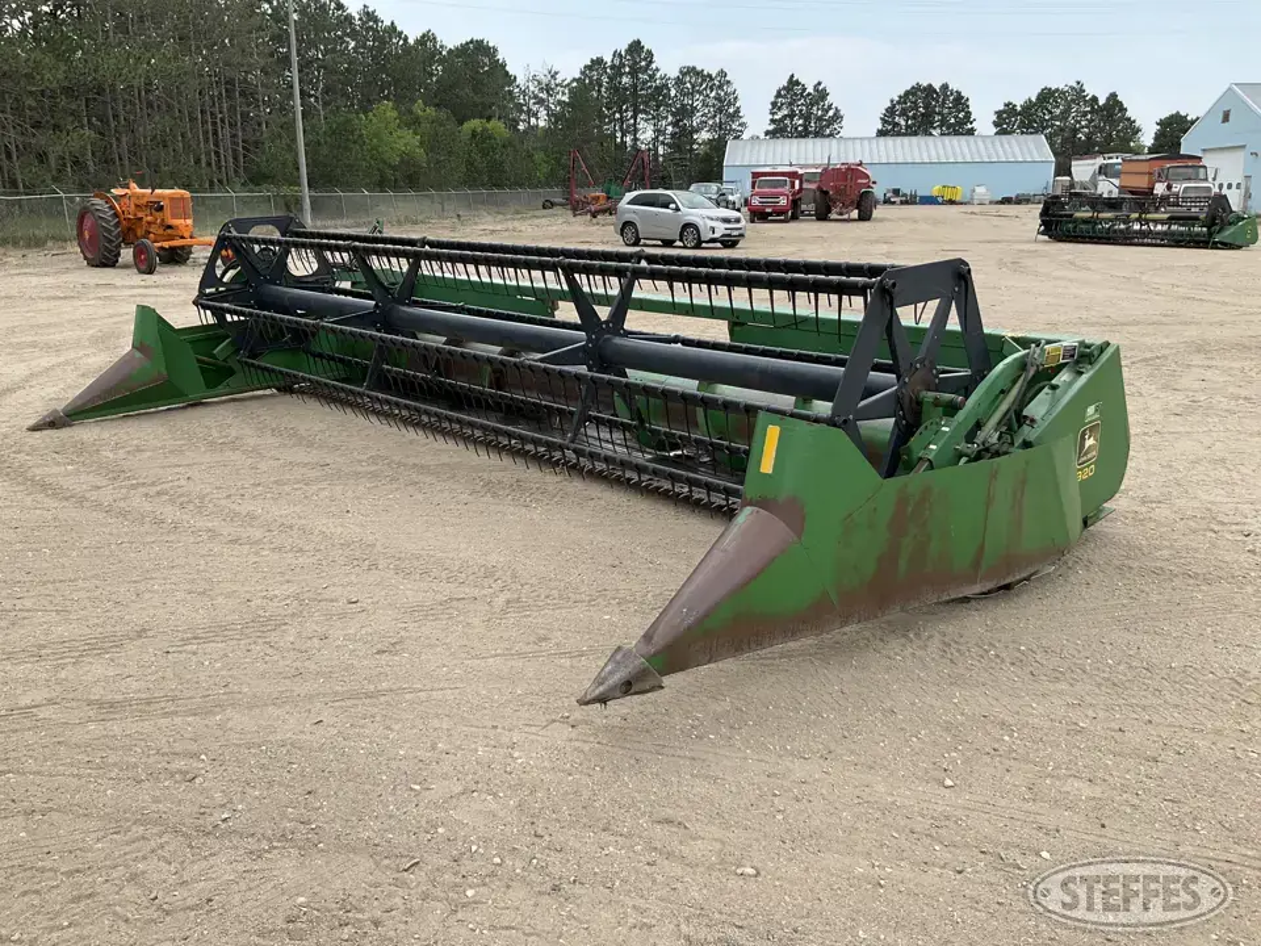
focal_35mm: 29
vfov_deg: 48.2
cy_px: 473
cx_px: 630
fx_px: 1056
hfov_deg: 61.7
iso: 25
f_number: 1.8
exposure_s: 1/749
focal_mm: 3
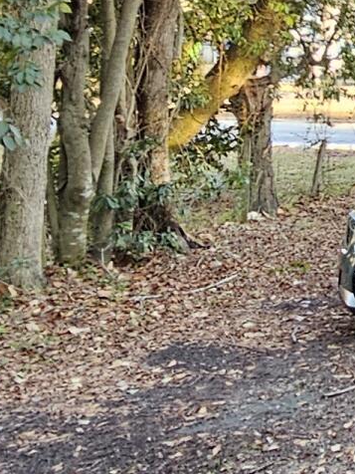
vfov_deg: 22.4
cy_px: -62
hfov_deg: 14.2
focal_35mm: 82
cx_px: 763
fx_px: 1121
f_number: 2.2
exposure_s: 1/60
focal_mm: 2.2
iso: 64
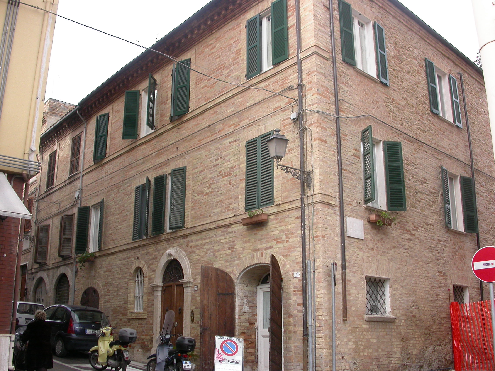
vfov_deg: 37.7
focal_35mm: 38
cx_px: 248
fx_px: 543
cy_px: 186
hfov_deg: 49.0
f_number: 4.7
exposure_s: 1/141
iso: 100
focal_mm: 7.85
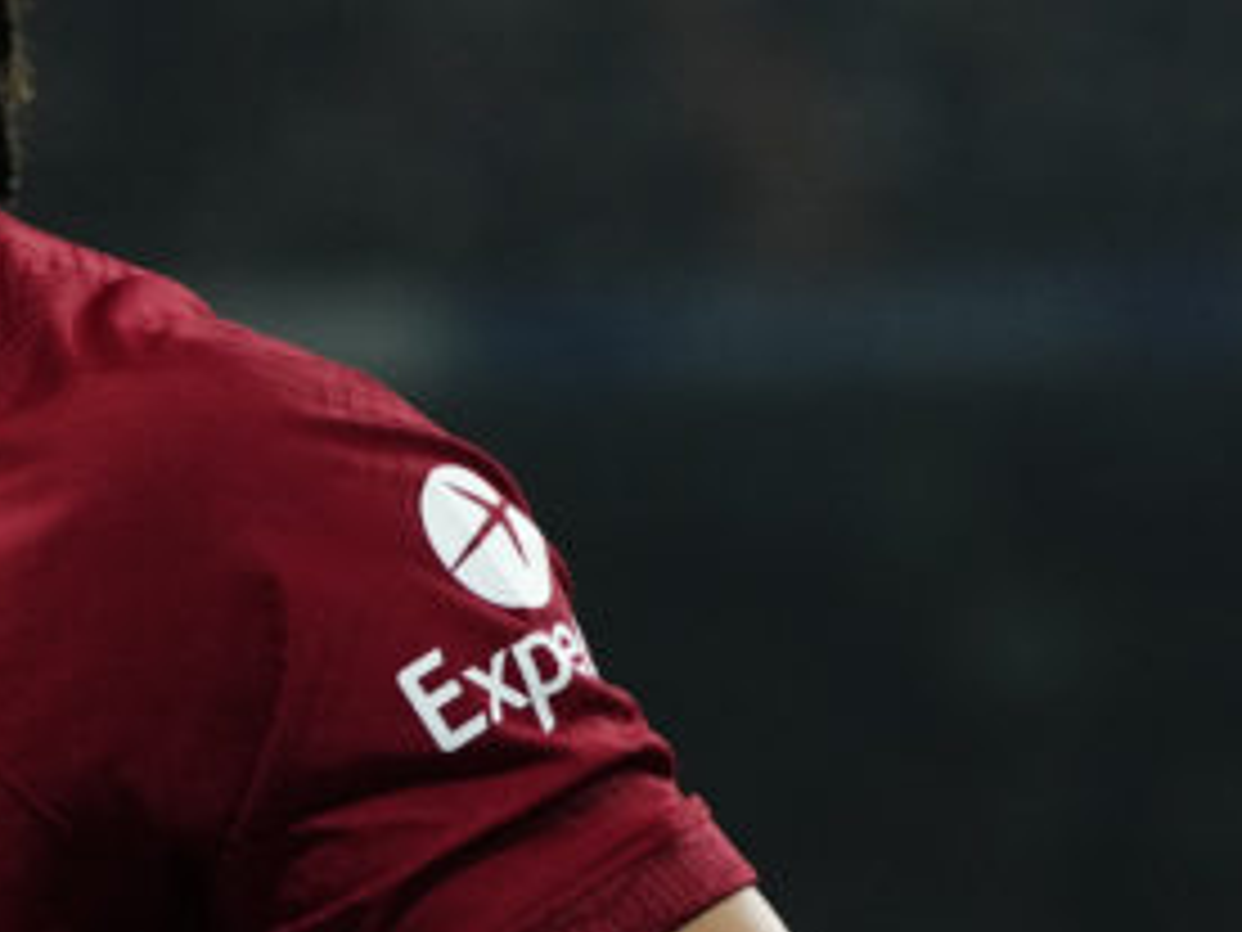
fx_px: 13419
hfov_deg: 5.3
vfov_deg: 4.0
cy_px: 561
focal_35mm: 374
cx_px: -108
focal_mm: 105
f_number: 3.2
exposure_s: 1/2000
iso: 2500
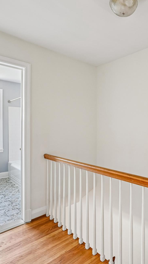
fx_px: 161
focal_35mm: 23
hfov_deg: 46.1
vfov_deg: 78.7
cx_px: 125
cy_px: 127
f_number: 8
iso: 400
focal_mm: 14
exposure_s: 1/10
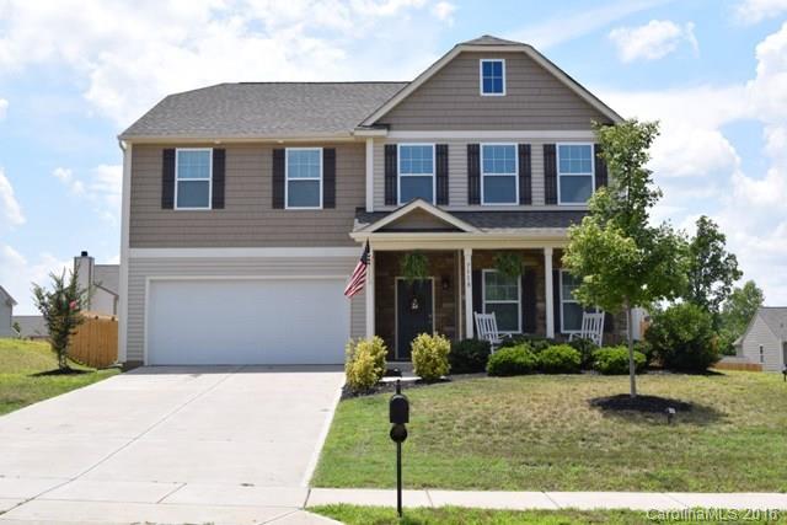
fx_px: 951
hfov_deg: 45.0
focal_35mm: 44
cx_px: 394
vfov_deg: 30.9
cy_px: 262
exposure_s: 1/400
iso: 200
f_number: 10
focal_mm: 29
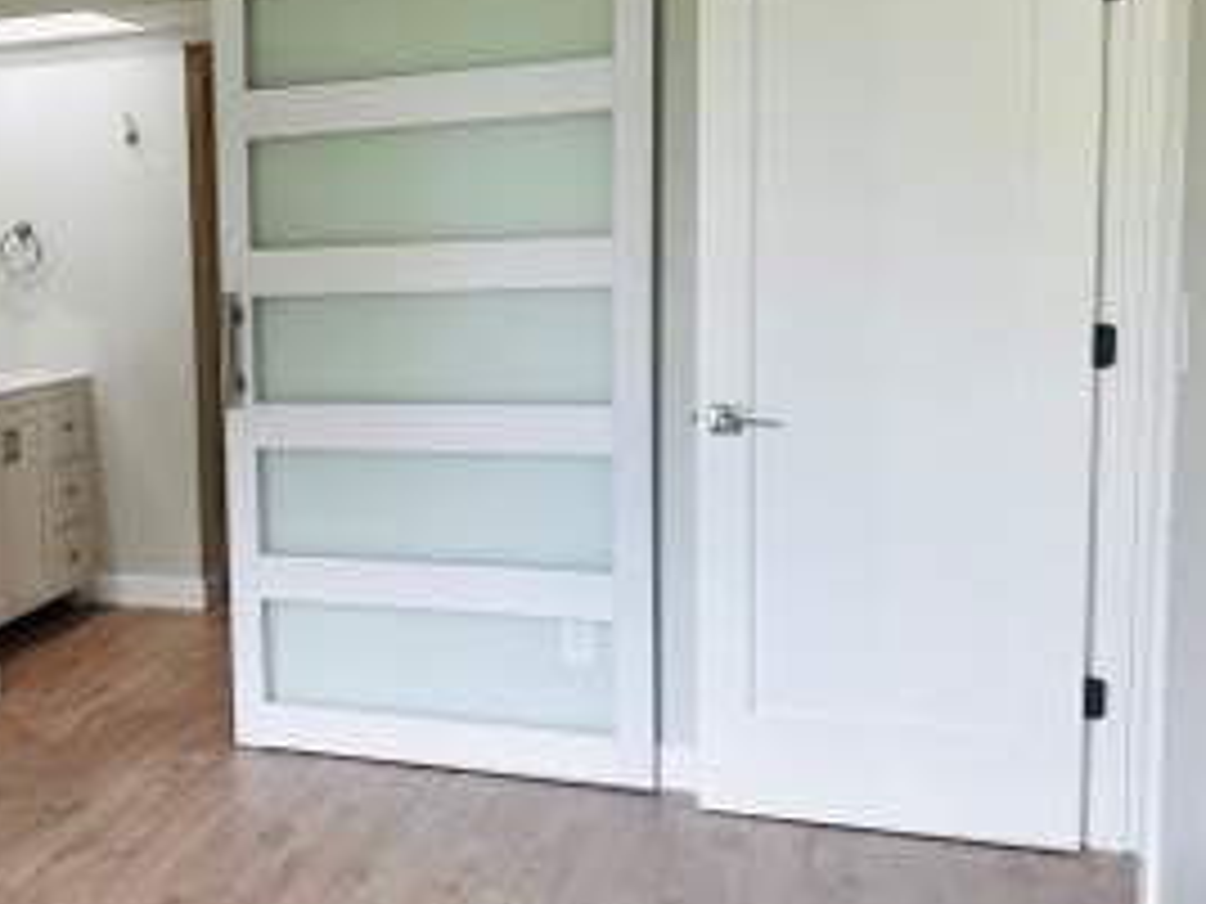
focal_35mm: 43
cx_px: 180
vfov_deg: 33.6
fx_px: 1498
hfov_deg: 41.3
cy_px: 418
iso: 100
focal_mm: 6.86
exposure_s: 1/120
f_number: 1.78
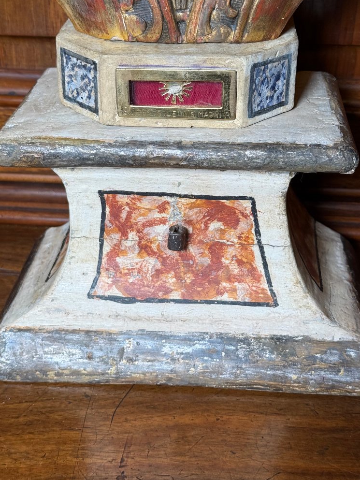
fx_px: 804
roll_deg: -0.5
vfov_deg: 33.2
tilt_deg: -27.4
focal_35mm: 58
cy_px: 199
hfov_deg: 25.2
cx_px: 171
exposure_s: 1/119
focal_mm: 6.76
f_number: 1.78
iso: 50
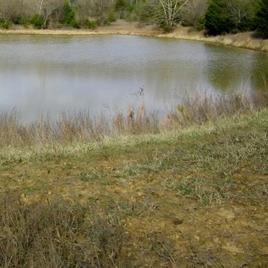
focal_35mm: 60
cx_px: -30
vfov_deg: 28.2
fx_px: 526
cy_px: 69
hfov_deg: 26.3
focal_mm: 5.1
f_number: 7
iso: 80
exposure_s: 1/250
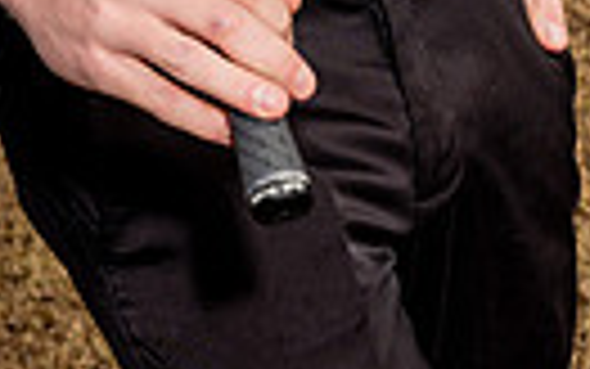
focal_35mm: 168
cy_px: -522
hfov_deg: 12.4
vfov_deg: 7.3
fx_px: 2703
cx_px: 59
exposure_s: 1/250
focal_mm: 48
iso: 100
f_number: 8
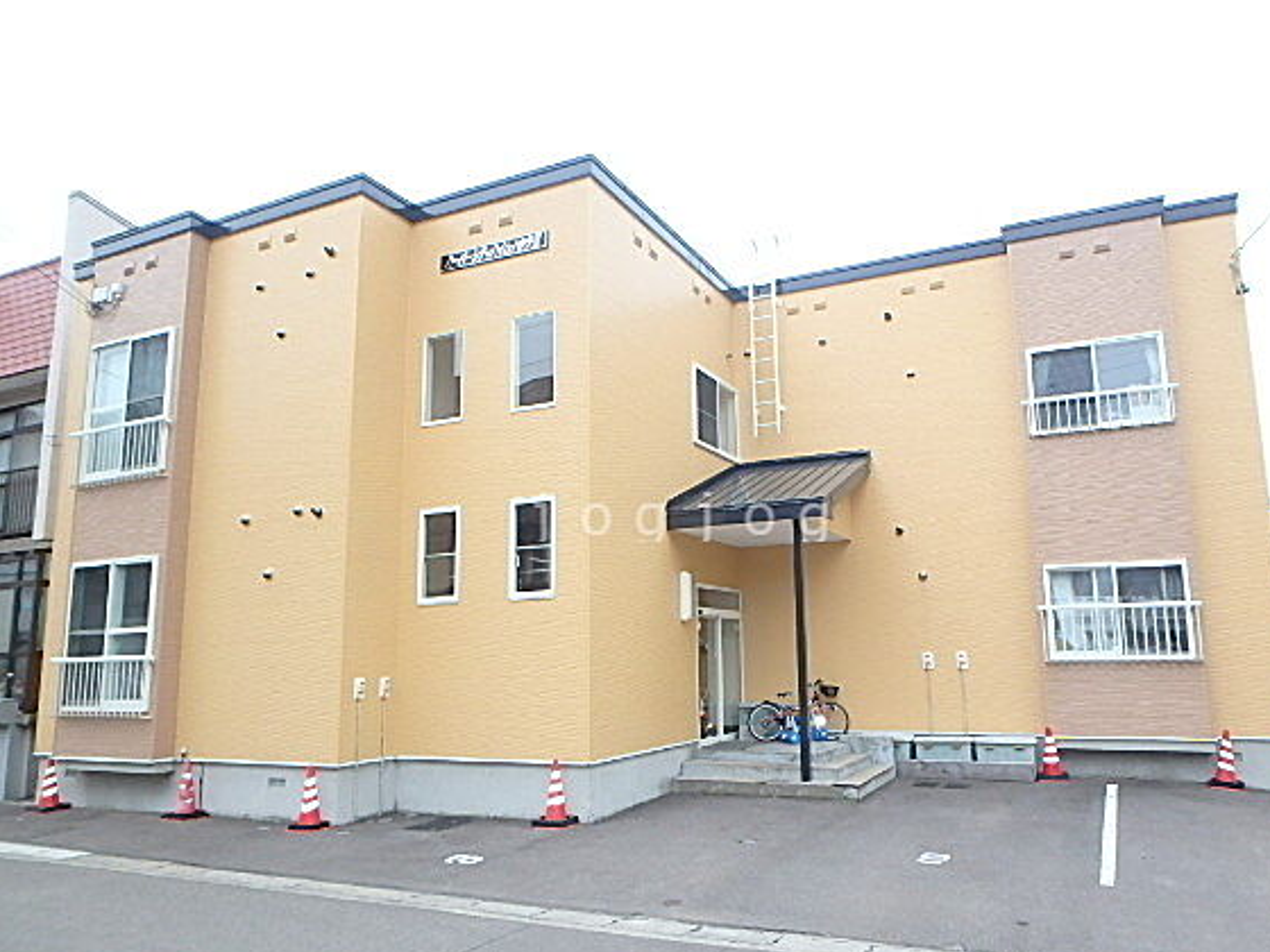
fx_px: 881
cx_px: 685
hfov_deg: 71.5
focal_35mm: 24
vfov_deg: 56.7
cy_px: 515
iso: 400
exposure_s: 1/30
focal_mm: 3.7
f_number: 3.5
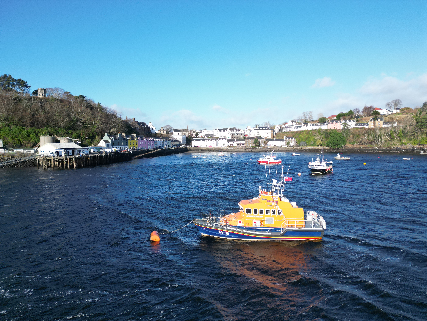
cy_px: 160
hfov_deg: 71.6
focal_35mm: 24
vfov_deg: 56.8
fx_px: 296
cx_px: 214
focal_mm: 6.72
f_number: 1.7
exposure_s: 1/2000
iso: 120
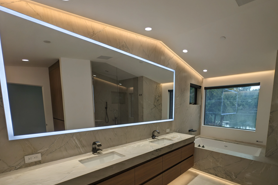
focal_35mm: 16
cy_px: 124
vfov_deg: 71.5
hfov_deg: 95.4
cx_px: 167
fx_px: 124
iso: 42
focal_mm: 2.23
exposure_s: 1/187
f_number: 1.95
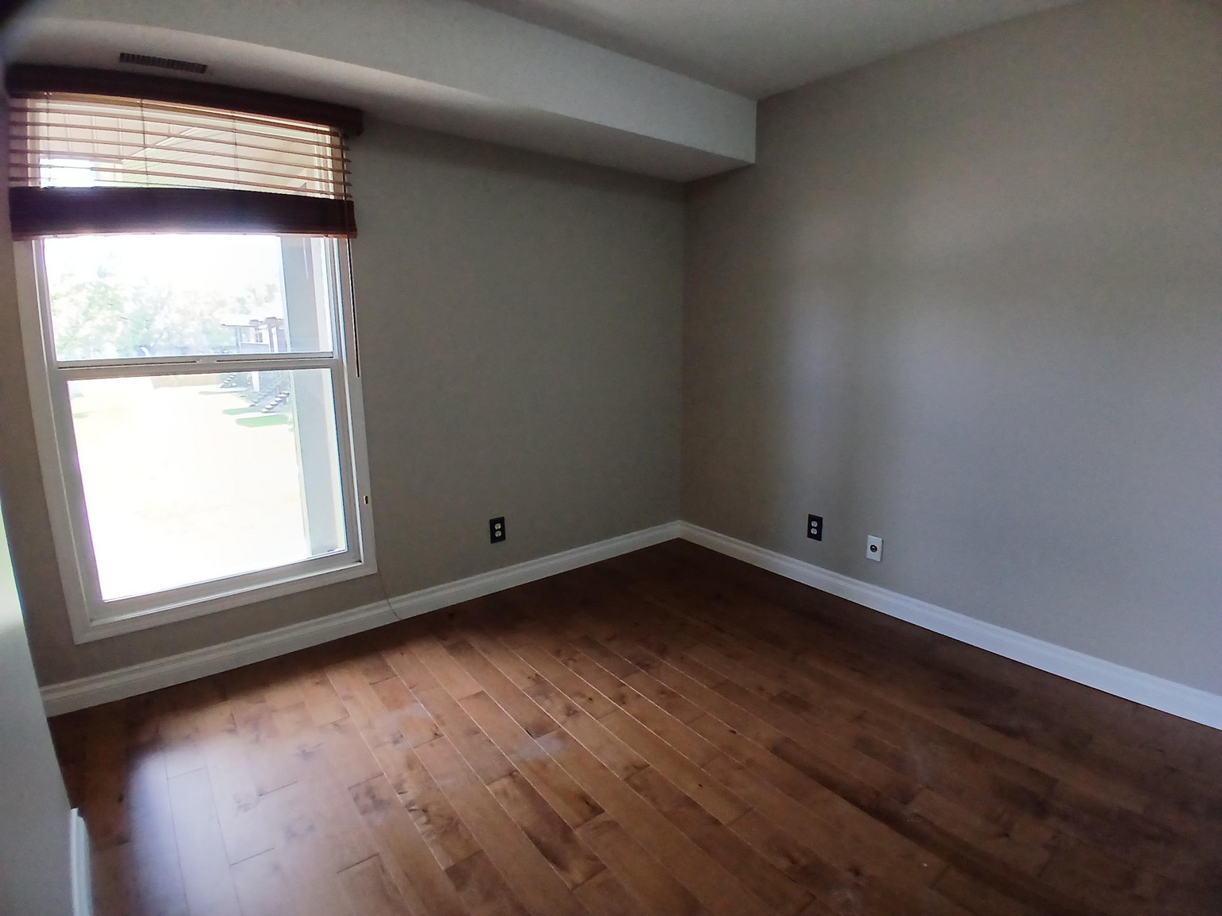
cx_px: 611
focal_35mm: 17
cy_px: 458
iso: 100
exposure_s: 1/40
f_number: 2.2
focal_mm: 1.4
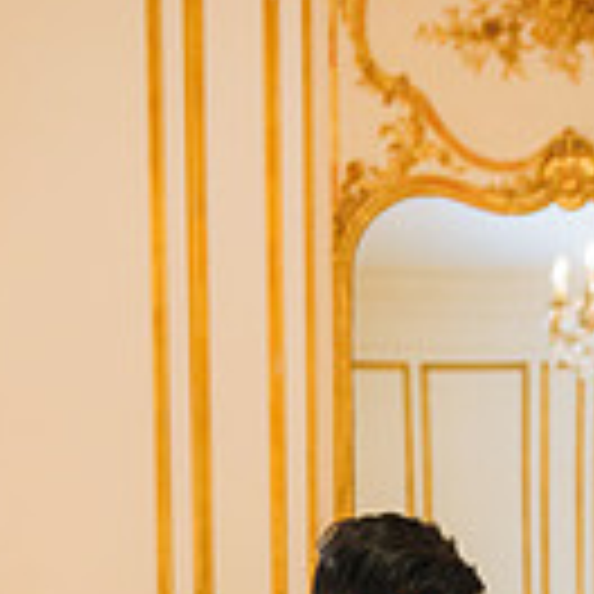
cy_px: 954
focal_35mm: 110
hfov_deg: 15.8
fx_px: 2136
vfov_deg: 14.5
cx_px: 396
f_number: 4
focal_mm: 38
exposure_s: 1/125
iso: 1600
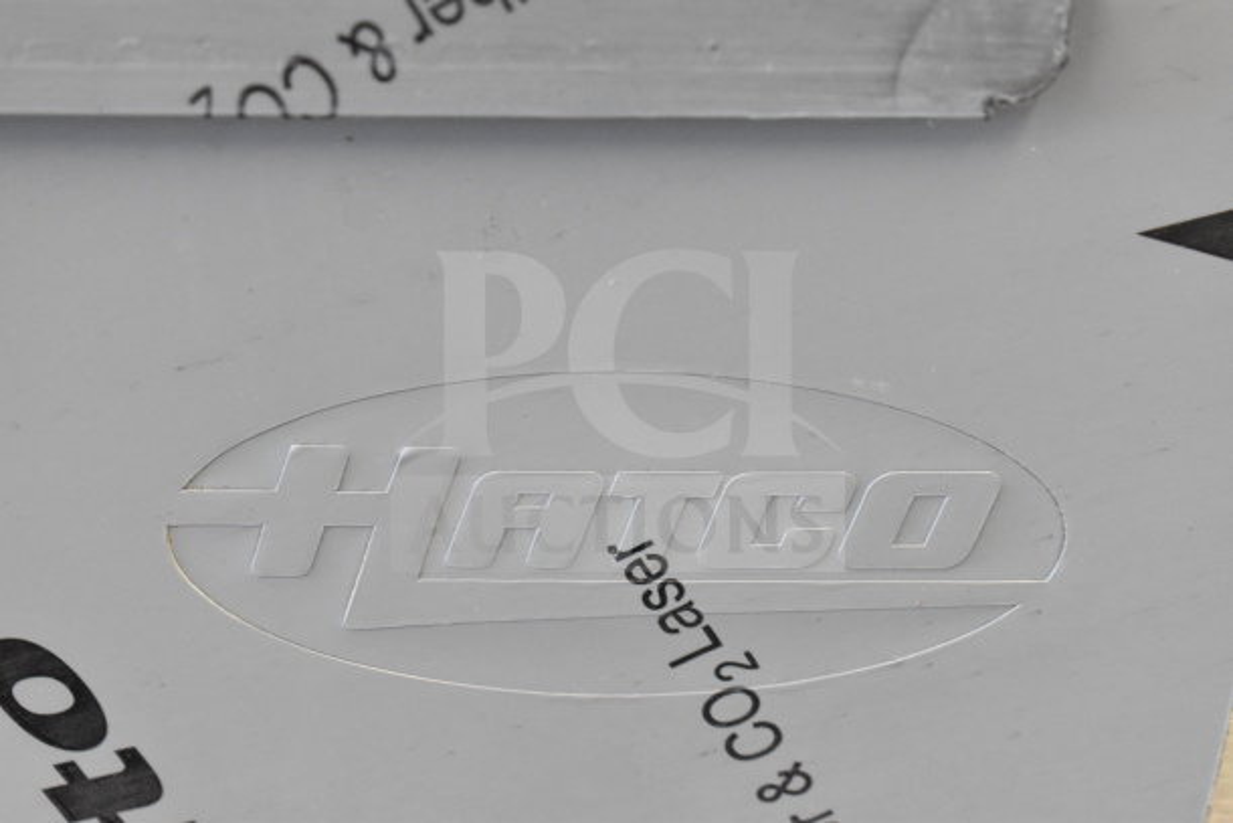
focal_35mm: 82
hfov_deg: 24.6
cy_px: 412
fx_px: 2826
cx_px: 616
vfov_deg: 16.6
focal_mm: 55
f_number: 5.6
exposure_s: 1/100
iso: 5600
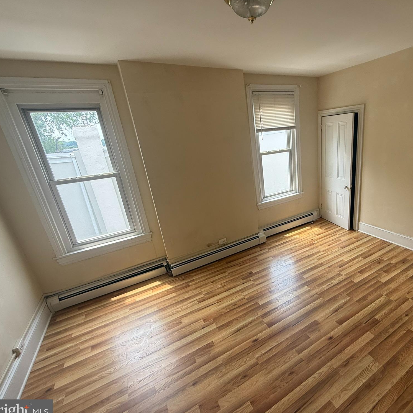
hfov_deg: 81.8
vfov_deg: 84.0
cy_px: 209
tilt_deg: -19.3
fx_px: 229
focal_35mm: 17
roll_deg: +5.4
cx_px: 267
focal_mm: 2.22
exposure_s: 1/170
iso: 64
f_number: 2.2
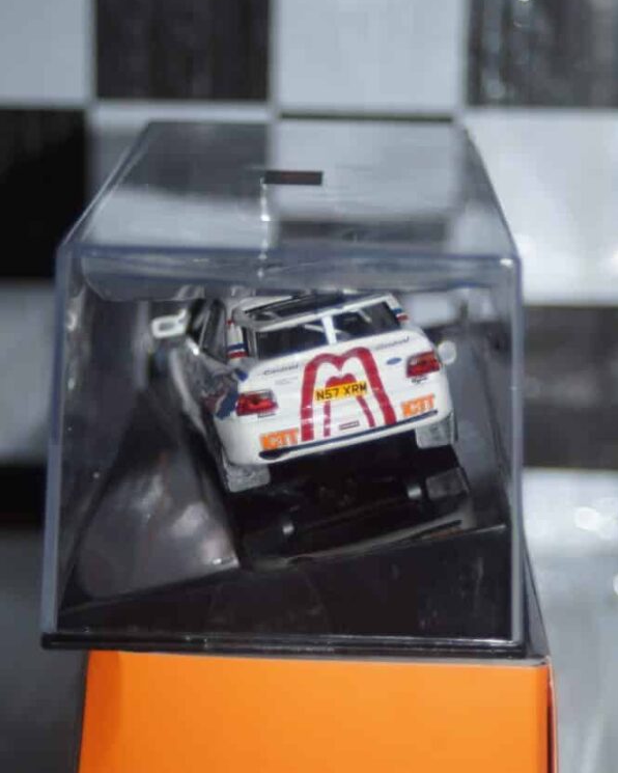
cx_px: 310
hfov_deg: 16.4
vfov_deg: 20.5
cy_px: 426
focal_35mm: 94
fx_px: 2139
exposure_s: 1/60
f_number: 5
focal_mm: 55
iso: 160
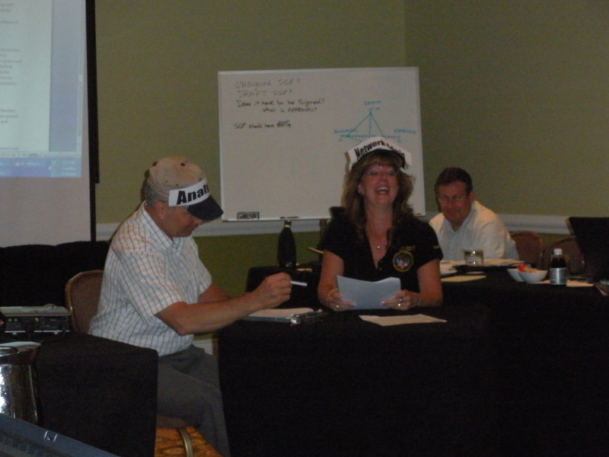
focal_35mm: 81
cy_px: 228
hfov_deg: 24.1
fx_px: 1425
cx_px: 304
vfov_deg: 18.2
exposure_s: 1/125
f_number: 4.8
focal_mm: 14.2
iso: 800
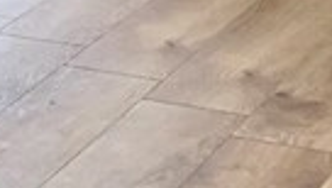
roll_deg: +1.1
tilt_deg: +0.9
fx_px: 1878
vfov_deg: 5.2
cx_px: -232
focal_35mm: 213
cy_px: -535
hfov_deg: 9.7
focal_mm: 4.25
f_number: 1.8
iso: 80
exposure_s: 1/120
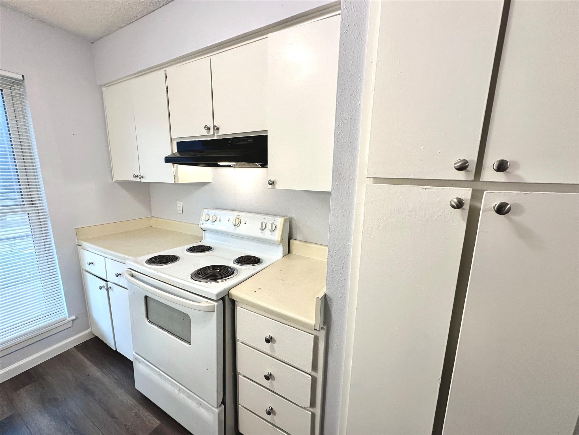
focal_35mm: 14
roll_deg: -1.6
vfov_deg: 85.7
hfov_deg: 102.1
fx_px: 234
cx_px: 290
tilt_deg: -10.3
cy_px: 218
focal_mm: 2.22
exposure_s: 1/120
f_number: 2.2
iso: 160
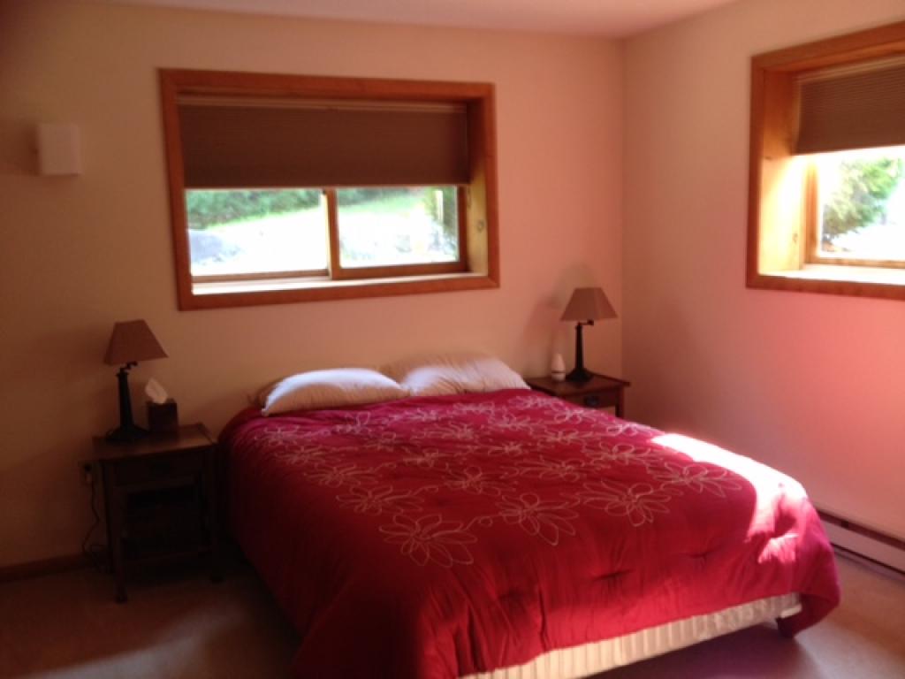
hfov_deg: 52.6
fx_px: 915
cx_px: 452
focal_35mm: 35
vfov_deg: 40.7
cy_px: 340
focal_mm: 4.28
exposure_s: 1/20
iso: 80
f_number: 2.4
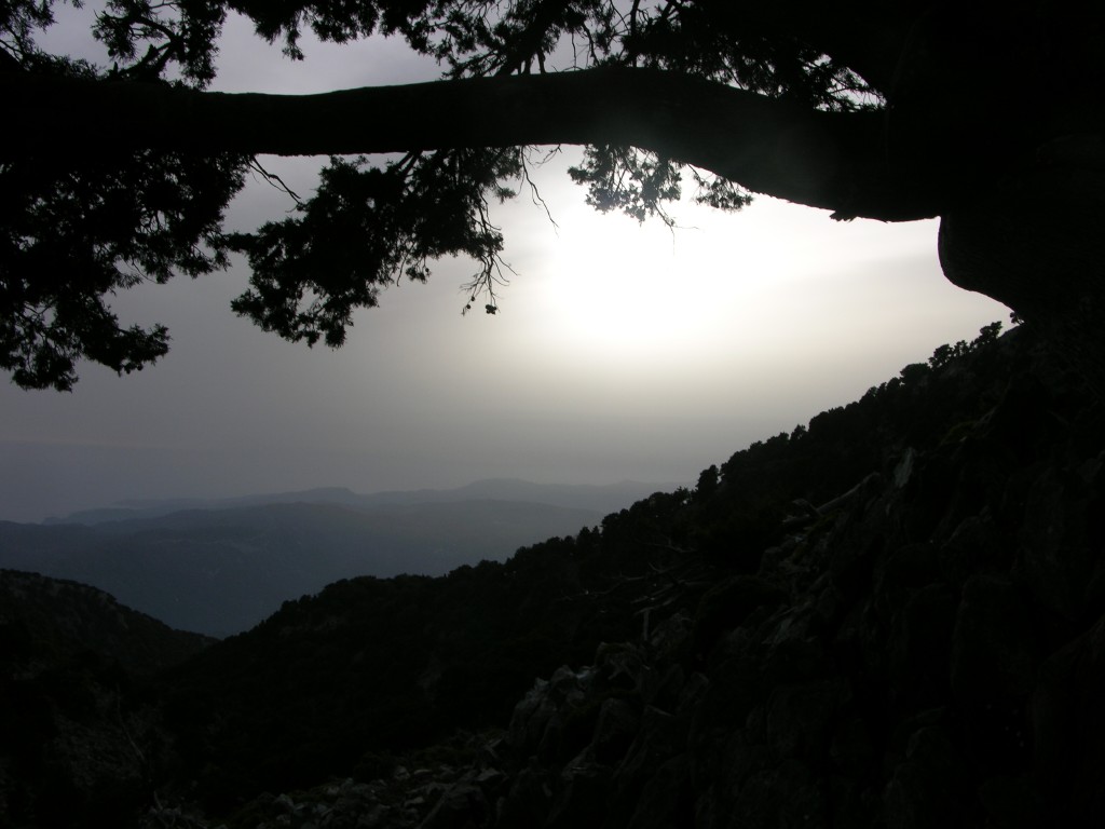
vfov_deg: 40.7
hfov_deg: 52.6
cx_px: 552
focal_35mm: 35
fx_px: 1117
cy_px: 414
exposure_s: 1/232
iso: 50
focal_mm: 9
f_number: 7.1
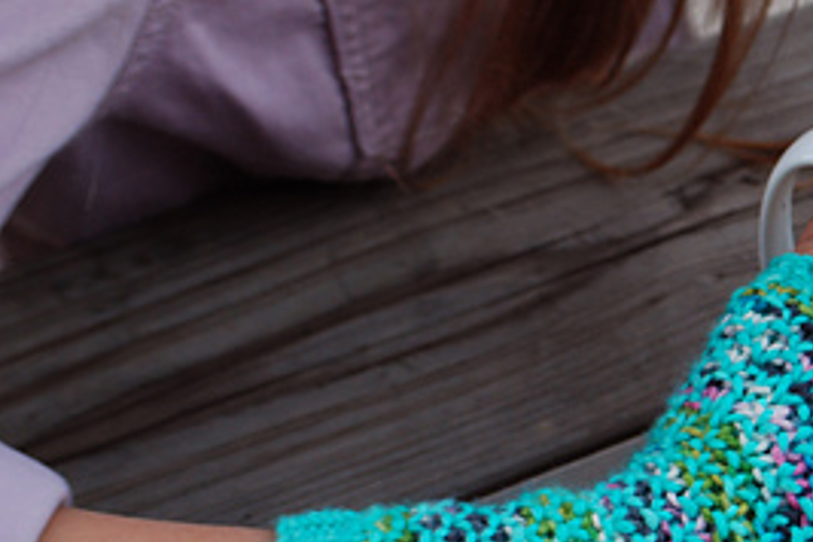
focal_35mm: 144
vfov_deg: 9.5
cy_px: 250
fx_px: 3252
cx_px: 770
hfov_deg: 14.1
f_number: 5.3
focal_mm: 40
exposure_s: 1/60
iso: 400
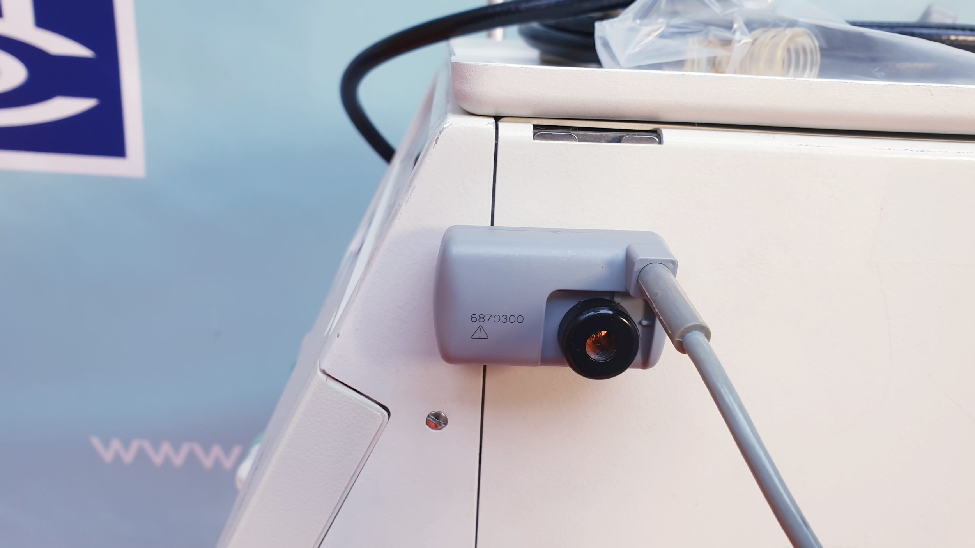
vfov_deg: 40.1
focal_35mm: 29
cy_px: 307
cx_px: 479
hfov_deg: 66.1
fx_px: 750
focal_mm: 4.3
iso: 50
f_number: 2.4
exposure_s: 1/50
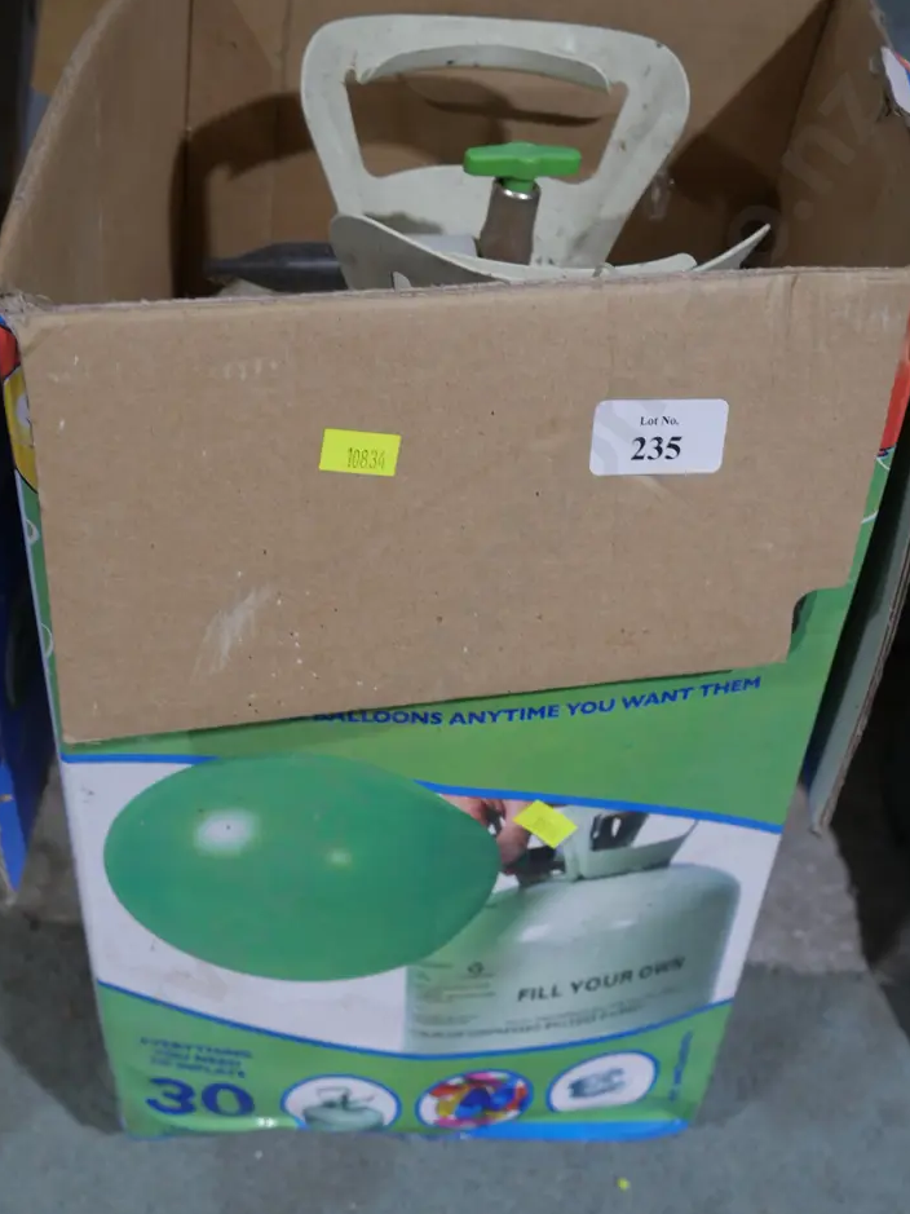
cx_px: 471
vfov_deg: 39.7
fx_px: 1683
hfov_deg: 30.3
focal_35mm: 48
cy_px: 618
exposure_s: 1/60
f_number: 4.7
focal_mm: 22
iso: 640
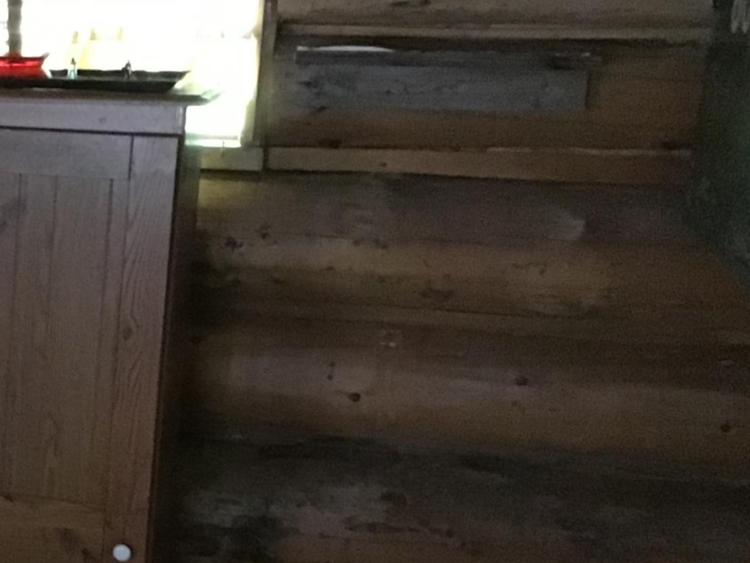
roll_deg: +0.4
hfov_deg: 21.1
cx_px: -236
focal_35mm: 84
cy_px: 428
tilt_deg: -14.1
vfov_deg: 17.5
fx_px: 1820
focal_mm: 3.3
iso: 400
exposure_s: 1/15
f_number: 2.4
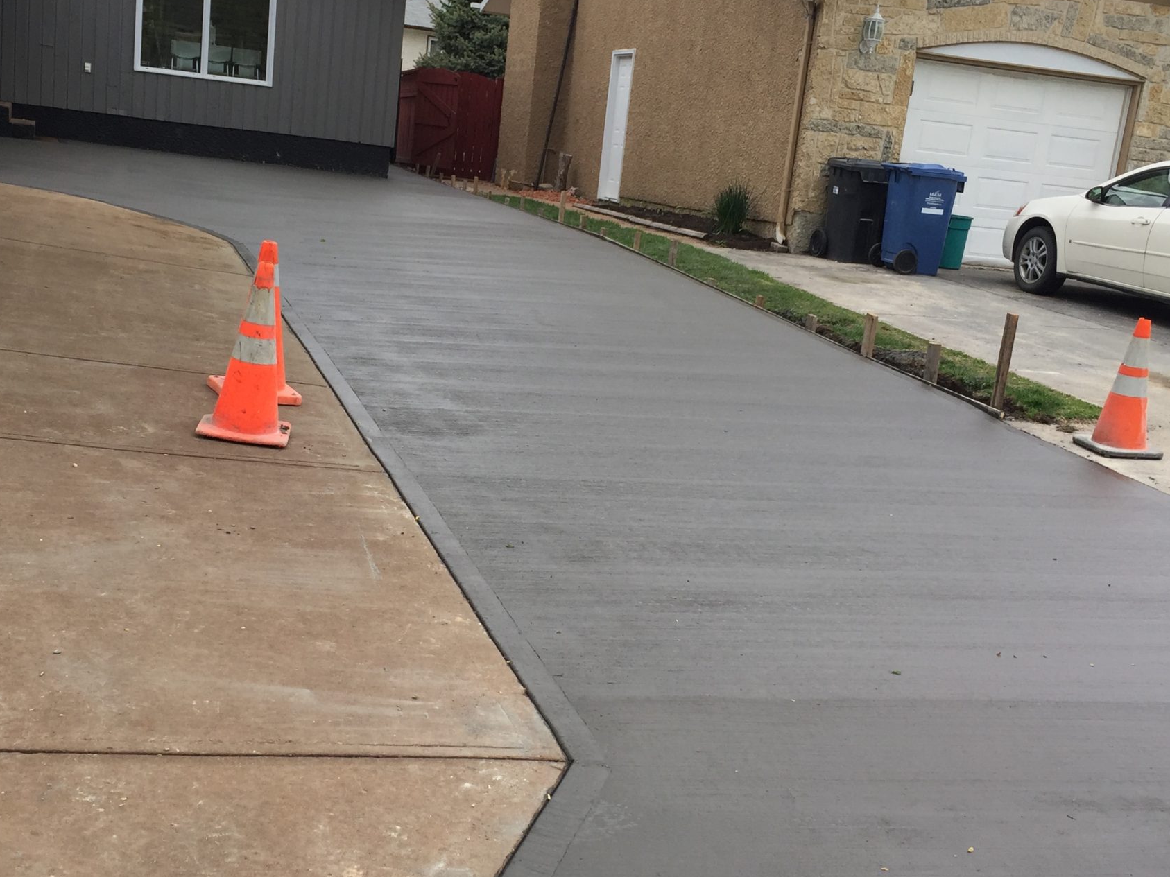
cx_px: 524
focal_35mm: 44
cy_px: 503
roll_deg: -6.4
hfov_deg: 42.9
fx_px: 1487
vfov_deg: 32.8
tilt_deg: -13.6
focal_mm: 4.15
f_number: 2.2
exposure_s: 1/670
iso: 32
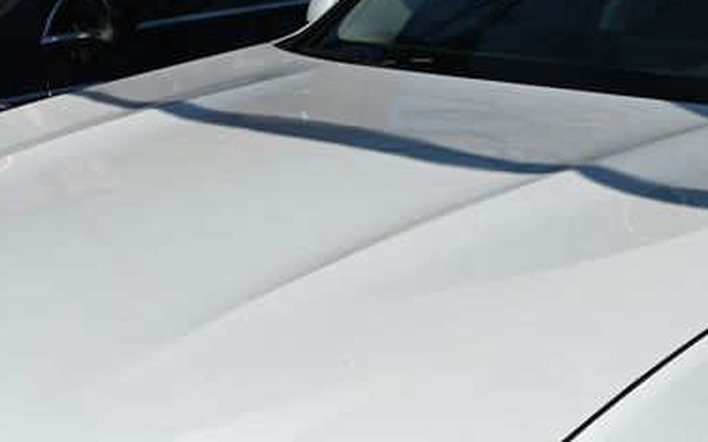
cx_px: 520
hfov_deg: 26.2
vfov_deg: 16.7
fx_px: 1505
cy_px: 305
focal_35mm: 78
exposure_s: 1/500
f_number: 8
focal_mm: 24
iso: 100
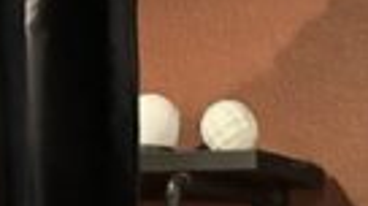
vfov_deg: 5.4
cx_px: 598
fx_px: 2085
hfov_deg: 9.7
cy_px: 580
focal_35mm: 214
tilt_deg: -5.2
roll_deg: -3.6
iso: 320
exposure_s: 1/60
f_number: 1.5
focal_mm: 5.7
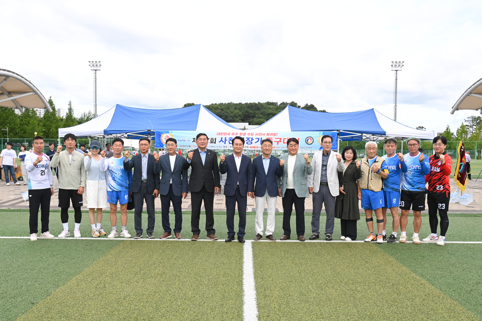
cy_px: 160
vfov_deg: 43.6
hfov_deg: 61.9
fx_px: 402
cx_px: 241
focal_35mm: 30
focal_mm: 30
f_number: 7.1
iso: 400
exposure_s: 1/640
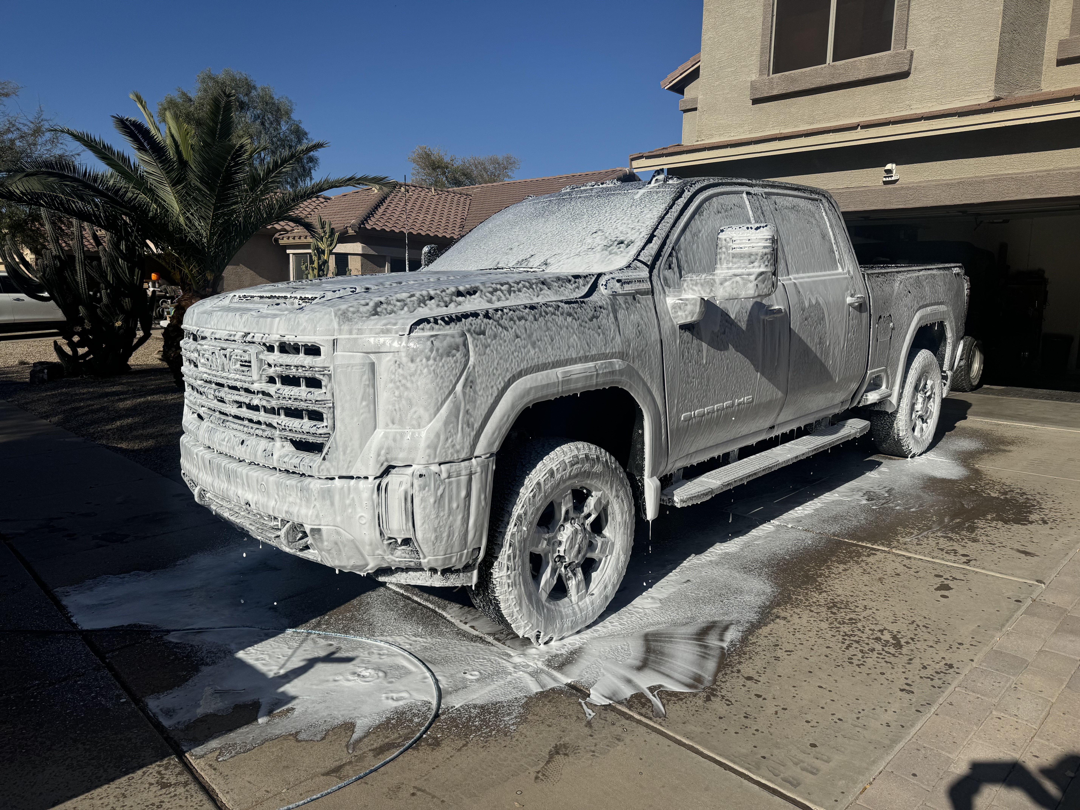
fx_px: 749
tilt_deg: -9.2
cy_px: 405
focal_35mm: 24
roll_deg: -1.8
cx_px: 540
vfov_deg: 56.8
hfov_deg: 71.6
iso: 80
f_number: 1.78
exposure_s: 1/12346
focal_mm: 6.76
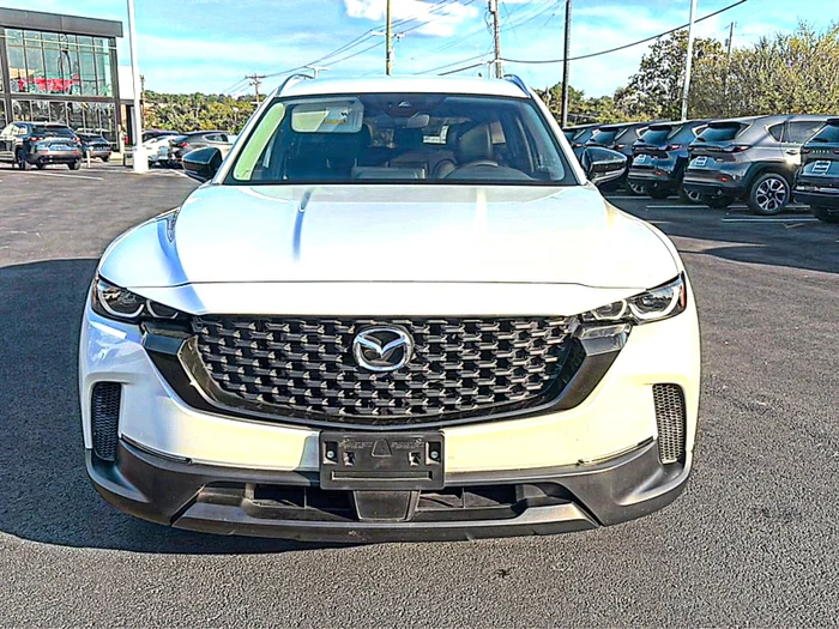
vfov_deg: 51.4
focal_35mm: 27
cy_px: 314
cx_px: 420
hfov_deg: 65.3
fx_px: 654
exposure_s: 1/2639
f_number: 1.6
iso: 50
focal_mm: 5.96
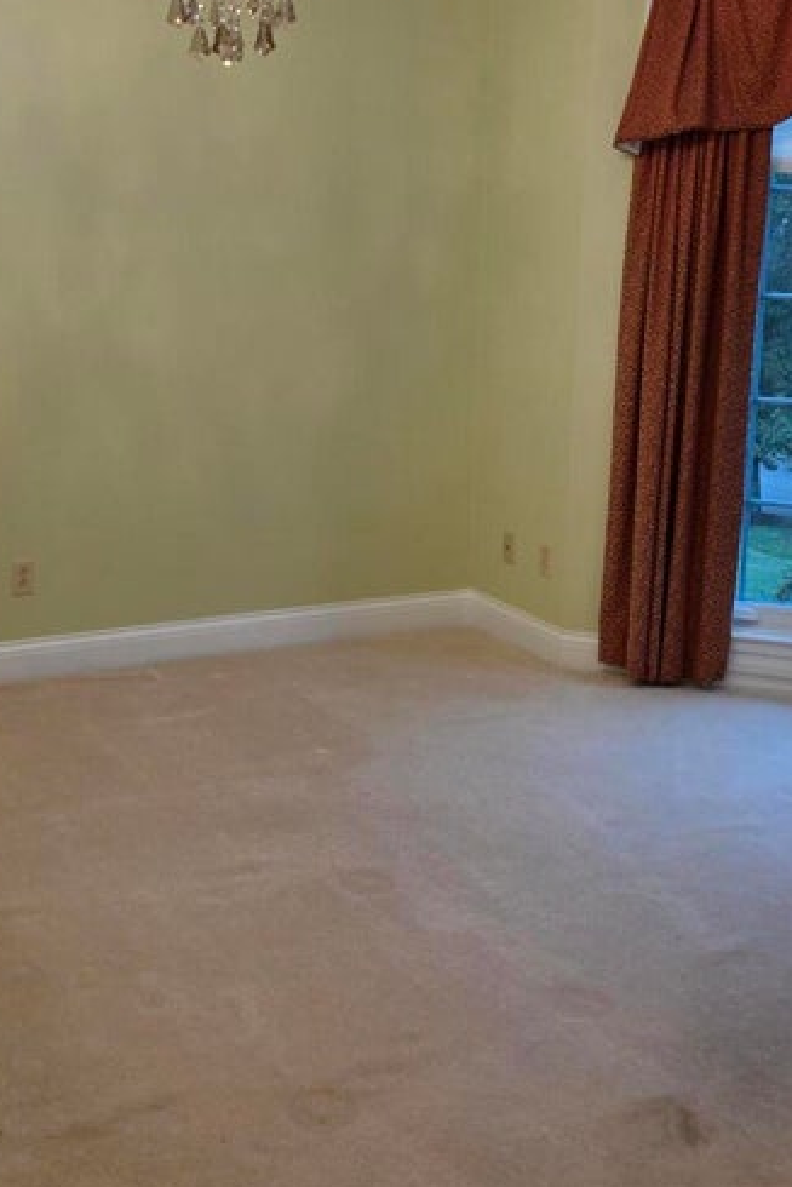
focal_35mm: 50
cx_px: 235
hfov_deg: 26.8
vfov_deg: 39.5
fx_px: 1649
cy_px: 504
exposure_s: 1/120
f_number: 1.7
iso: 80
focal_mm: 6.3
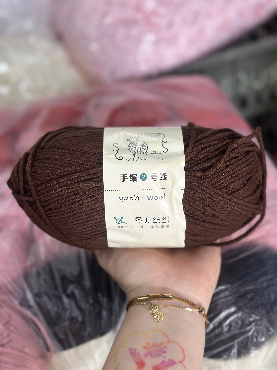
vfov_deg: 39.7
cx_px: 138
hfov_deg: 30.3
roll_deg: +14.5
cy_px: 185
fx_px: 512
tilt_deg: -44.2
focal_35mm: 48
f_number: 1.78
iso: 125
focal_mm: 6.86
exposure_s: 1/80
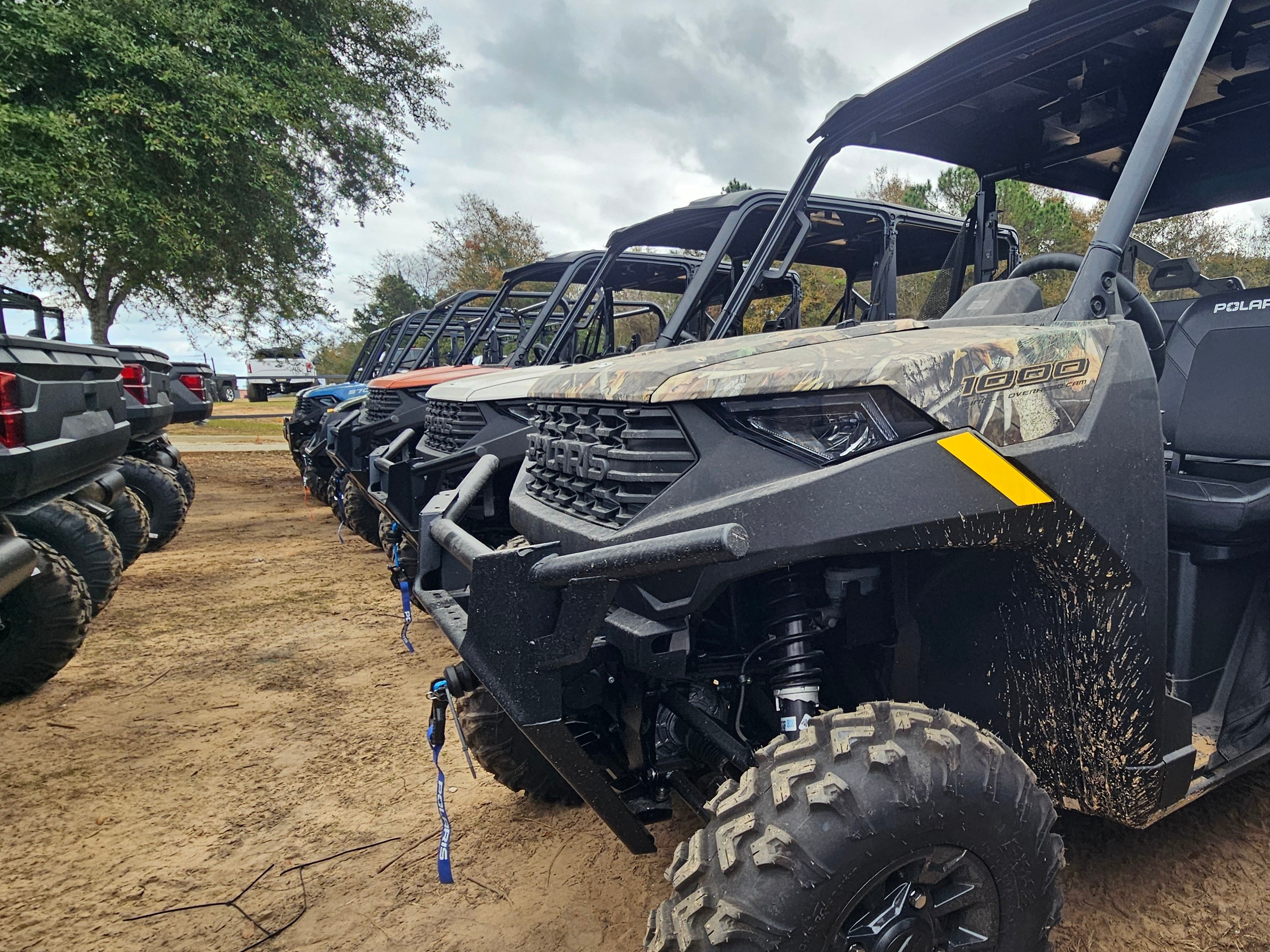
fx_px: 734
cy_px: 527
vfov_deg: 65.8
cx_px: 892
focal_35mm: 20
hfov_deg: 77.8
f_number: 2.2
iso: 50
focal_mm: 2.2
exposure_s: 1/479
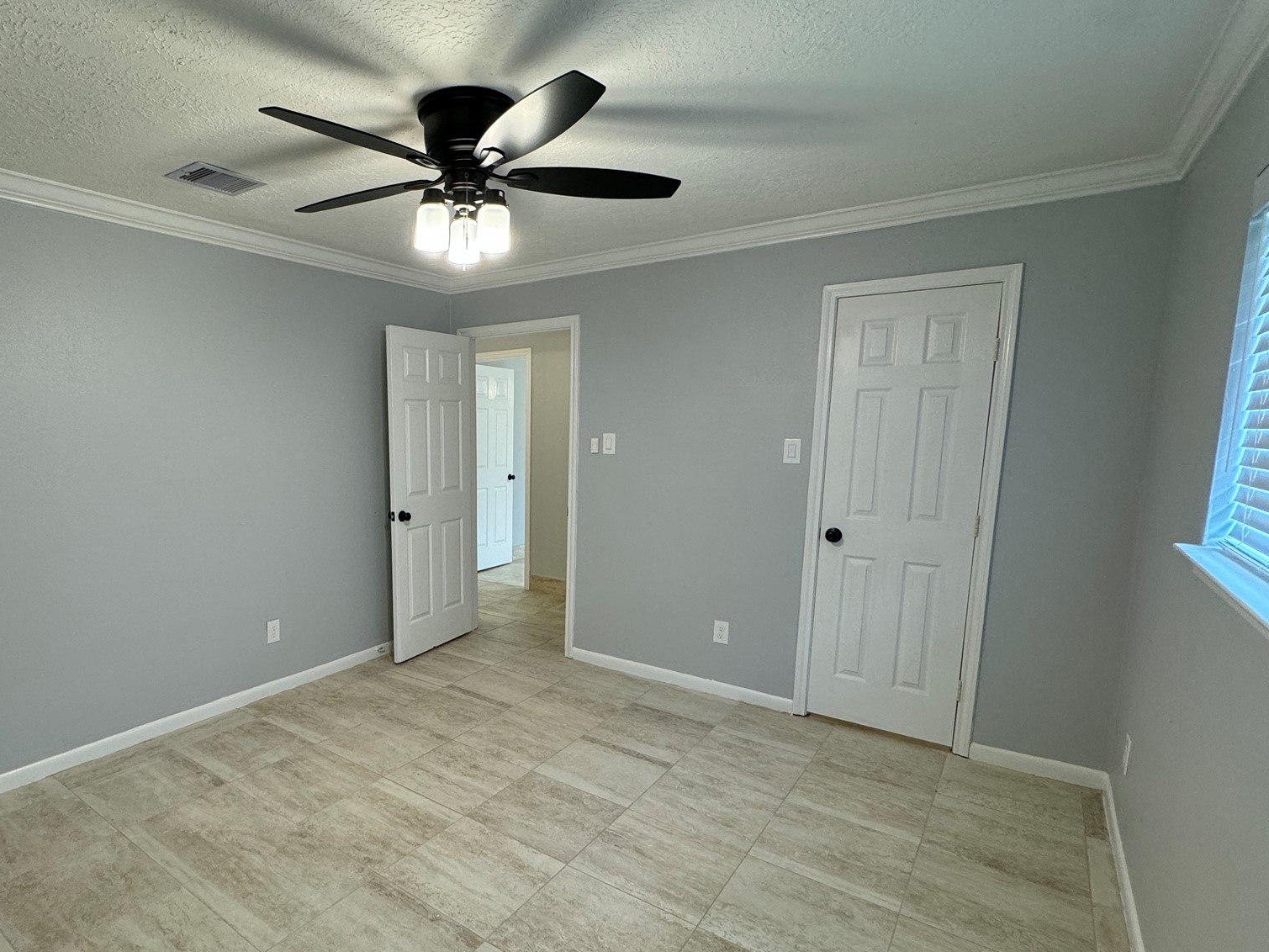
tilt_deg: -7.6
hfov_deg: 82.6
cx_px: 456
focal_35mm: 19
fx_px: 697
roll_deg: +0.1
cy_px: 518
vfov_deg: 68.6
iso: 160
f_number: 2.2
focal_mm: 2.22
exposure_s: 1/120
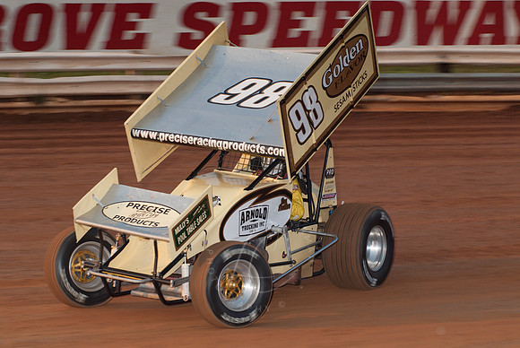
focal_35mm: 120
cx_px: 260
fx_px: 1735
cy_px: 174
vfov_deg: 11.4
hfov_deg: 17.0
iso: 100
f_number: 5.6
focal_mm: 80
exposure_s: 1/400
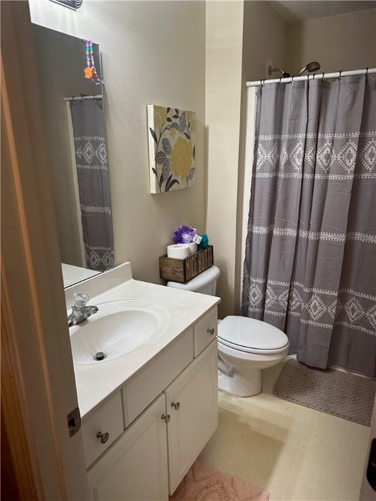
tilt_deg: -15.6
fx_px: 348
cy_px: 250
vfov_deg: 71.6
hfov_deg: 56.8
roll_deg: +1.4
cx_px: 188
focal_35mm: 24
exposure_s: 1/120
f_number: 1.78
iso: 200
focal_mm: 6.86
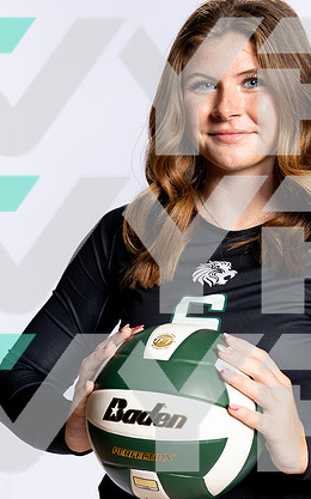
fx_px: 1087
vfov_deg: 25.8
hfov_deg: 16.2
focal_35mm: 80
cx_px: 236
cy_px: 247
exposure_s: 1/250
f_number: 8
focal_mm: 41
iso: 160
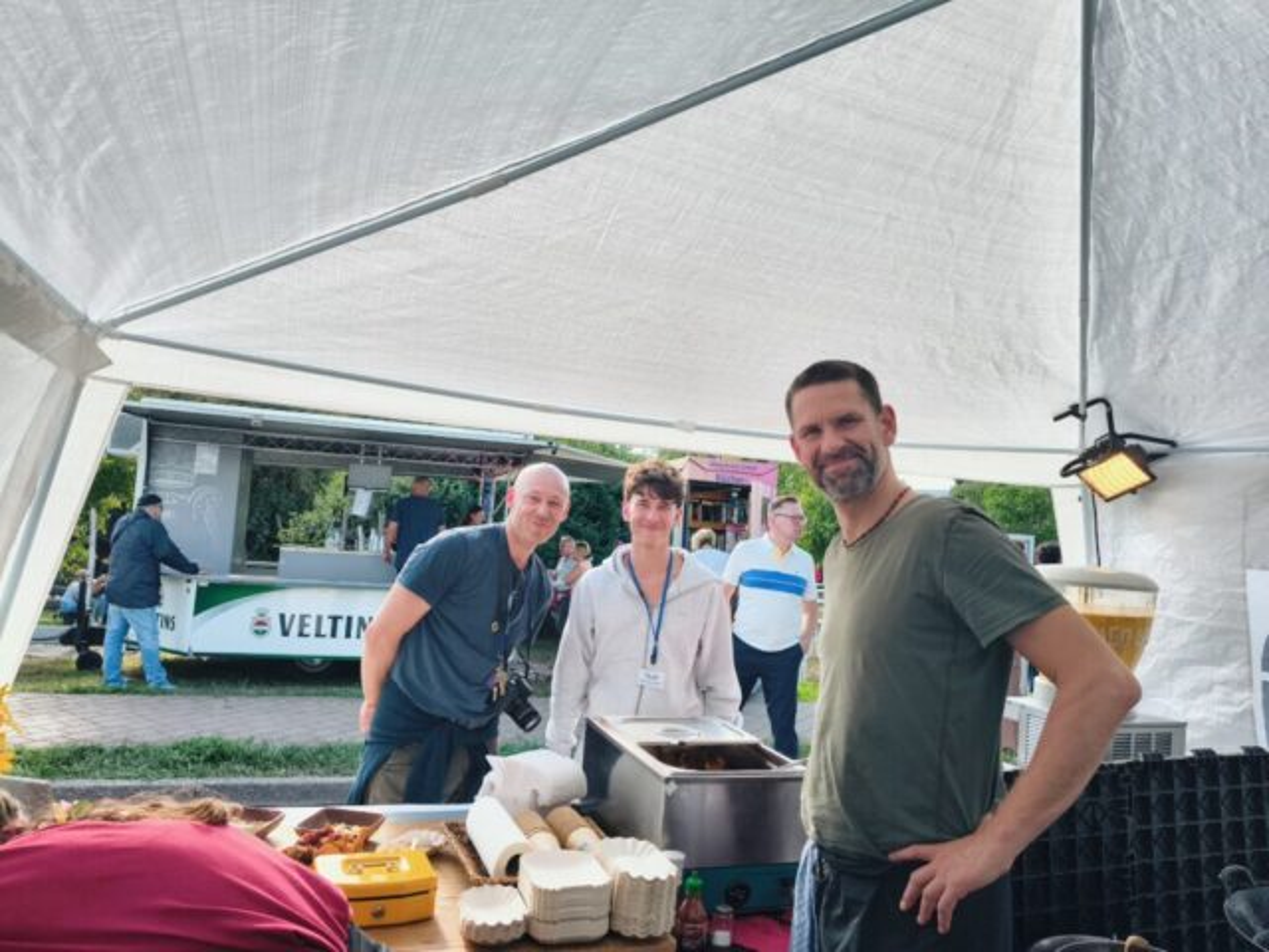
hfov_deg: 67.3
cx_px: 634
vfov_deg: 53.1
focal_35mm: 26
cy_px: 476
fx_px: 953
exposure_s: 1/547
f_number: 1.8
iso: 101
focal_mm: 4.81
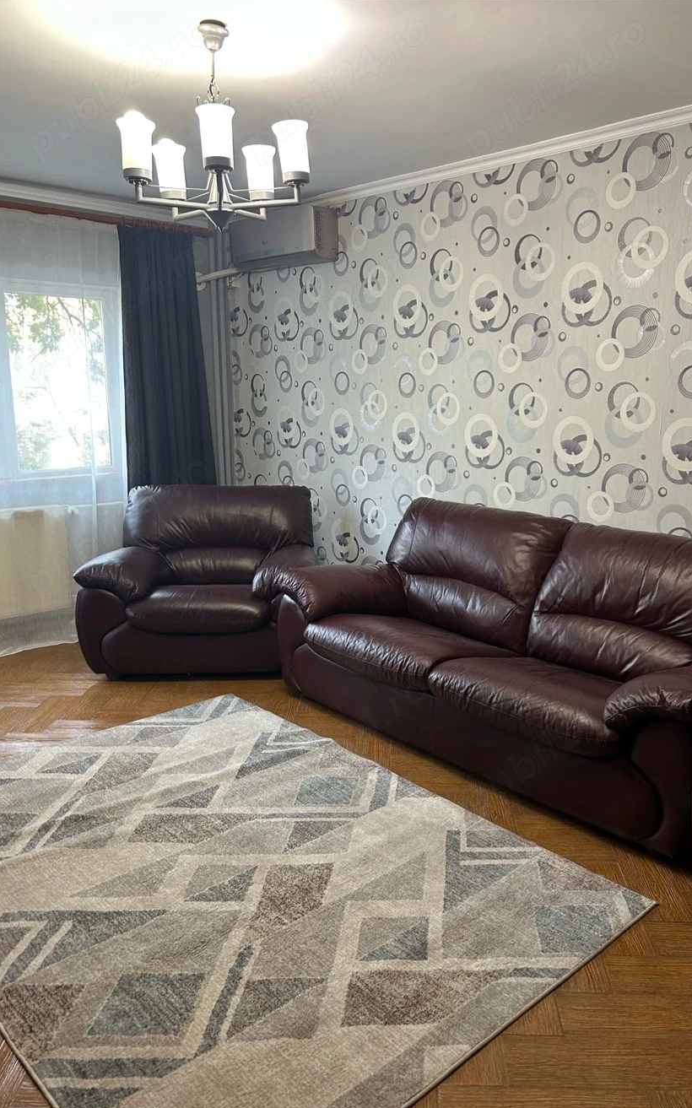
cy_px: 560
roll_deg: -0.7
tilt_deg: -11.0
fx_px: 845
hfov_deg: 44.4
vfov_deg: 66.5
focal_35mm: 28
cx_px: 392
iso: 100
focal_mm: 5.7
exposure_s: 1/50
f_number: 1.5
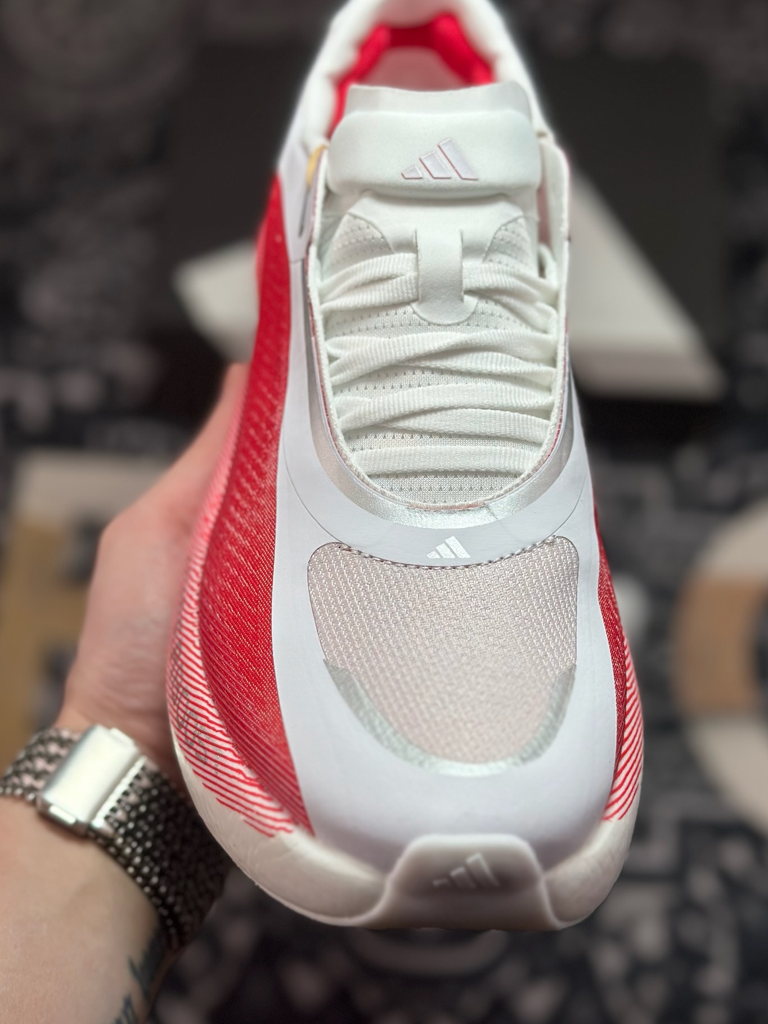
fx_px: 1597
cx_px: 419
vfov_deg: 35.5
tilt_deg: -57.7
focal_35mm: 54
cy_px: 465
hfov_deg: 27.0
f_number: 1.78
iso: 100
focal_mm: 6.86
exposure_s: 1/2597
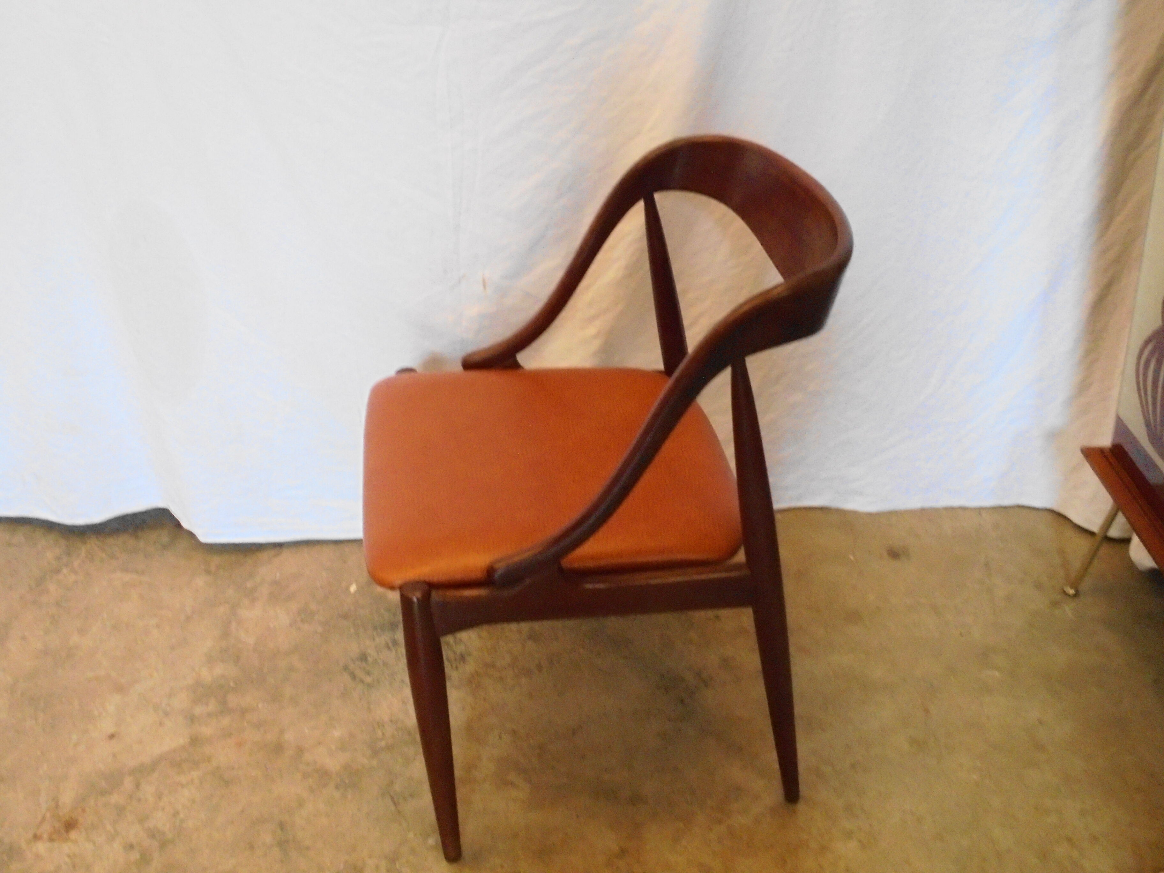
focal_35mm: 34
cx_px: 582
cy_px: 436
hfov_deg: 54.0
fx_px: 1143
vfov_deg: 41.8
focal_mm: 6.1
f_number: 4
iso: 500
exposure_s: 1/20
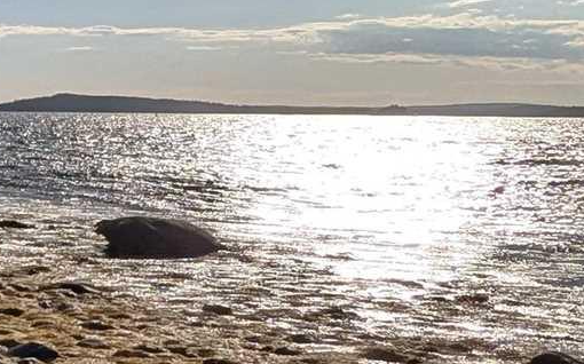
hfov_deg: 16.6
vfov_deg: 12.8
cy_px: 126
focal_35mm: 102
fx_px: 1622
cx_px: -500
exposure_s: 1/10309
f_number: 2.2
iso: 48
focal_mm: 2.35
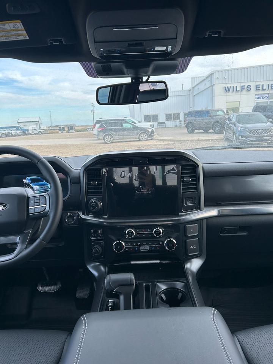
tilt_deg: -12.0
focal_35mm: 26
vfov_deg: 67.3
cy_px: 182
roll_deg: +2.7
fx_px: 273
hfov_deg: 53.1
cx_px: 136
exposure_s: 1/389
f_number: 1.5
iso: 50
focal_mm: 5.7
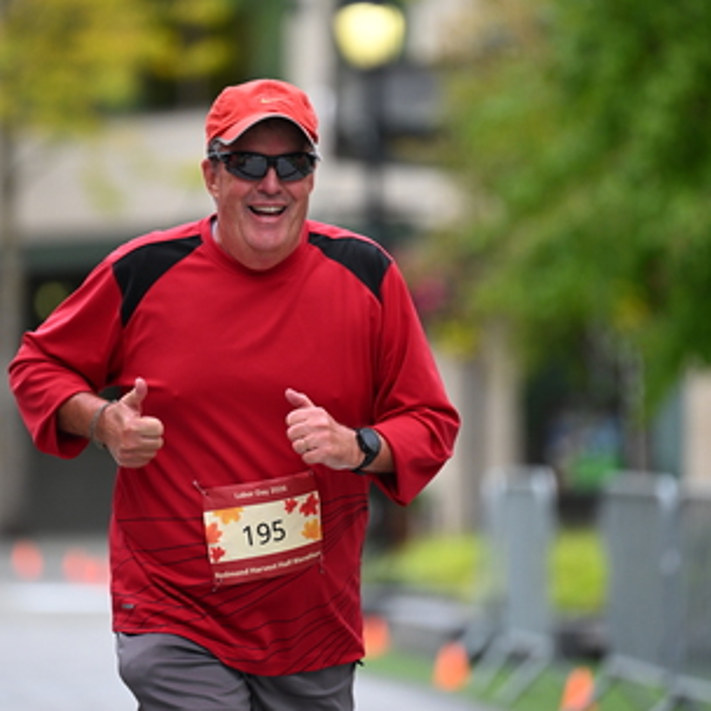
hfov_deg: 5.7
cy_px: 365
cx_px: 308
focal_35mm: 308
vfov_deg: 5.7
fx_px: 7157
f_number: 2.8
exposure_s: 1/1600
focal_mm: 200
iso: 640
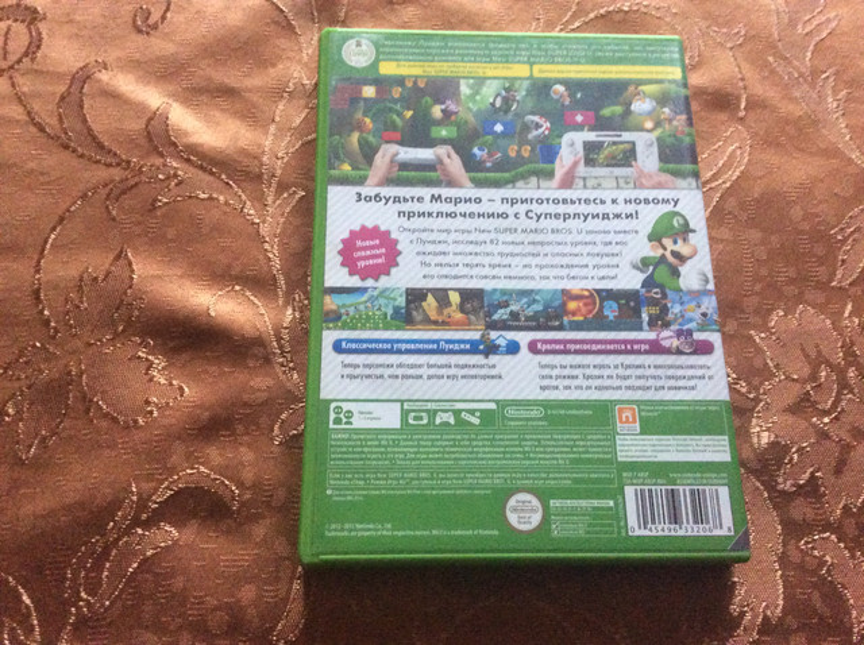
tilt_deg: -70.3
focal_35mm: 32
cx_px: 432
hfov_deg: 56.9
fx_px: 798
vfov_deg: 44.1
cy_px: 322
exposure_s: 1/17
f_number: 2.4
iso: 500
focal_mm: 3.3
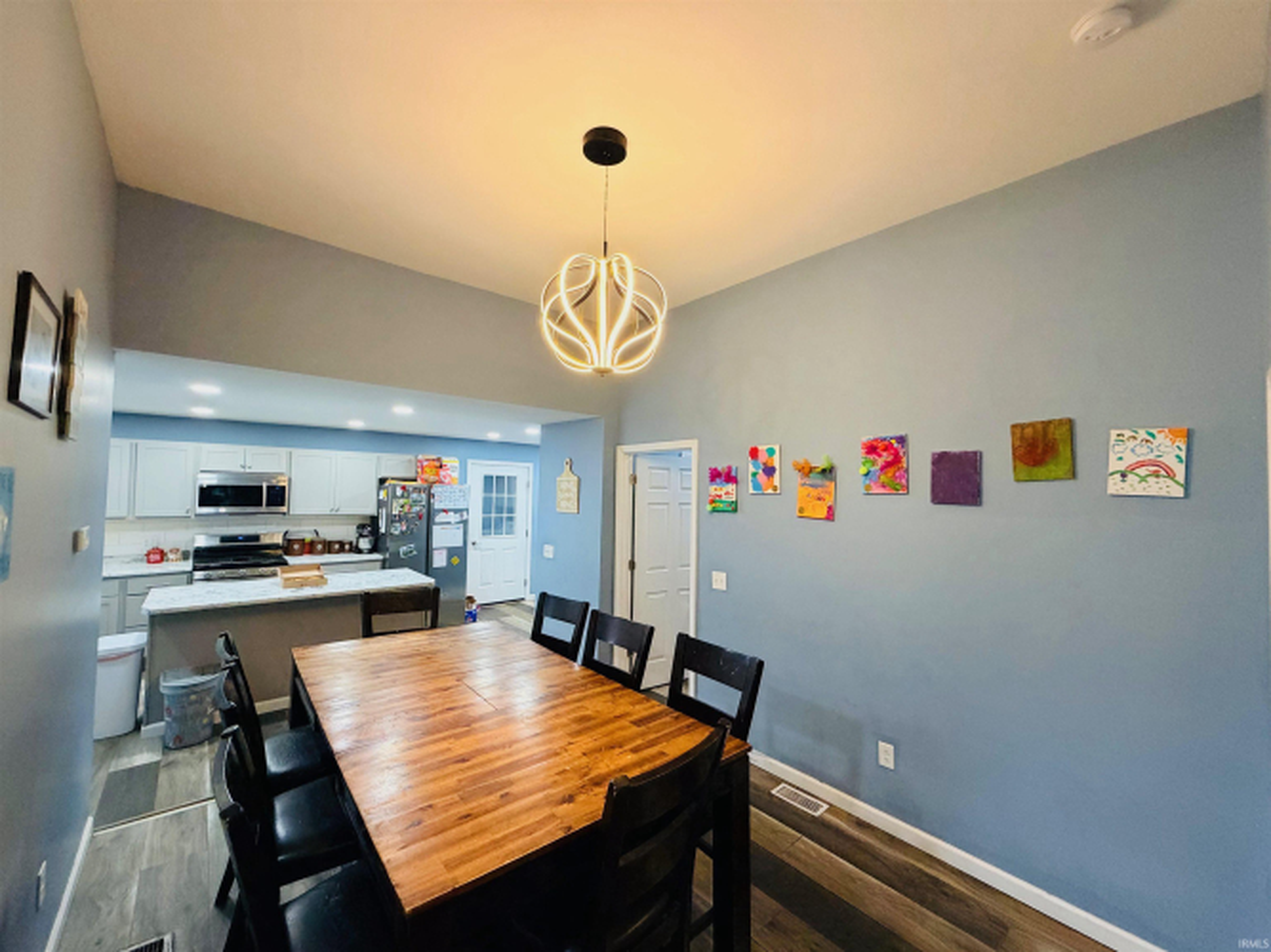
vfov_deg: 85.7
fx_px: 514
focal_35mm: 14
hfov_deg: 102.1
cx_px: 636
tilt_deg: +2.1
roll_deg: -0.6
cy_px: 476
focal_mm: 2.22
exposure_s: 1/60
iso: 320
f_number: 2.2
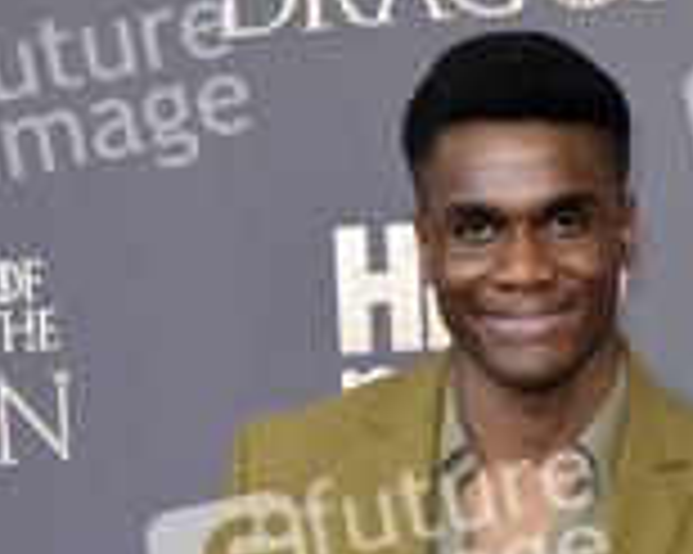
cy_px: 784
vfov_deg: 11.1
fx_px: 2747
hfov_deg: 14.3
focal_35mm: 134
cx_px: 508
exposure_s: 1/200
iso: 400
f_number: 6.3
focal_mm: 55
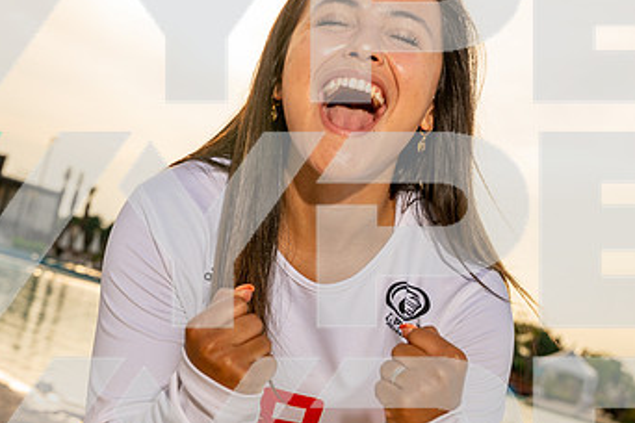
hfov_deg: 26.0
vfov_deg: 17.5
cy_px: 231
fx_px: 1376
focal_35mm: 78
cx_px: 280
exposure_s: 1/200
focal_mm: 46
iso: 100
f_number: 5.6
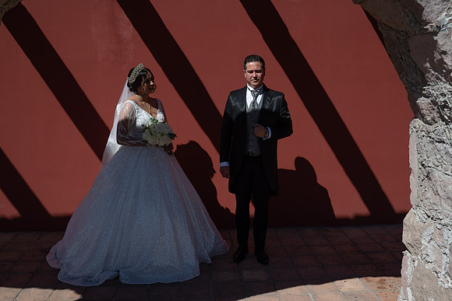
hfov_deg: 54.4
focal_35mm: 35
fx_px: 440
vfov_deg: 37.9
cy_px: 150
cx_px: 226
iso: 125
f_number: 5
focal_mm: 35
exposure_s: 1/1600
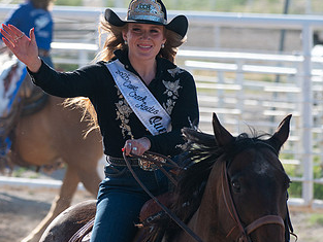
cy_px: 113
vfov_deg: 3.6
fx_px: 3883
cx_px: 129
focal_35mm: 416
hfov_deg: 4.8
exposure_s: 1/1000
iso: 400
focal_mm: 200
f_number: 5.6
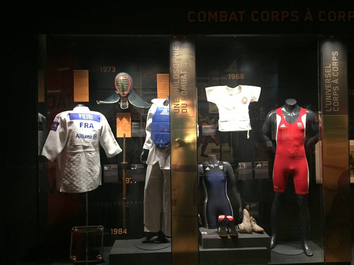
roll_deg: +0.7
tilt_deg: +0.7
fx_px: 297
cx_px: 177
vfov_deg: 48.2
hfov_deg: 61.7
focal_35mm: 29
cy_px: 132
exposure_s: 1/25
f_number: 2.2
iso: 250
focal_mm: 4.15
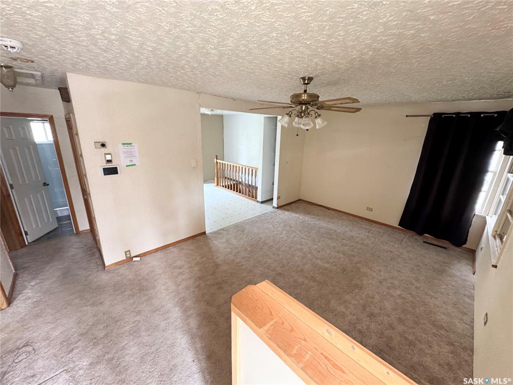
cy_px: 192
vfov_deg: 85.7
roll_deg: -1.2
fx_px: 207
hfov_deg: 102.1
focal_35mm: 14
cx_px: 256
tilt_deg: -16.4
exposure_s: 1/60
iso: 320
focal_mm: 2.22
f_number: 2.2
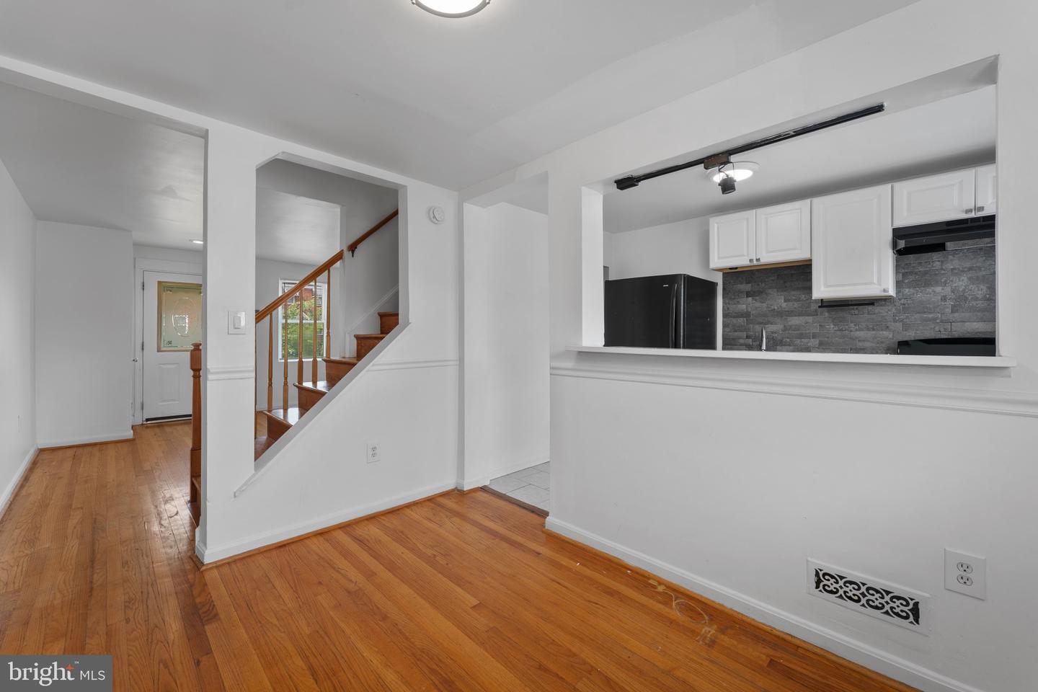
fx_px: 404
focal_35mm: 14
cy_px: 346
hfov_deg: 104.3
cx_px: 519
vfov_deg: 81.2
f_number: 8
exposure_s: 1/3
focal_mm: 14
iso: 100
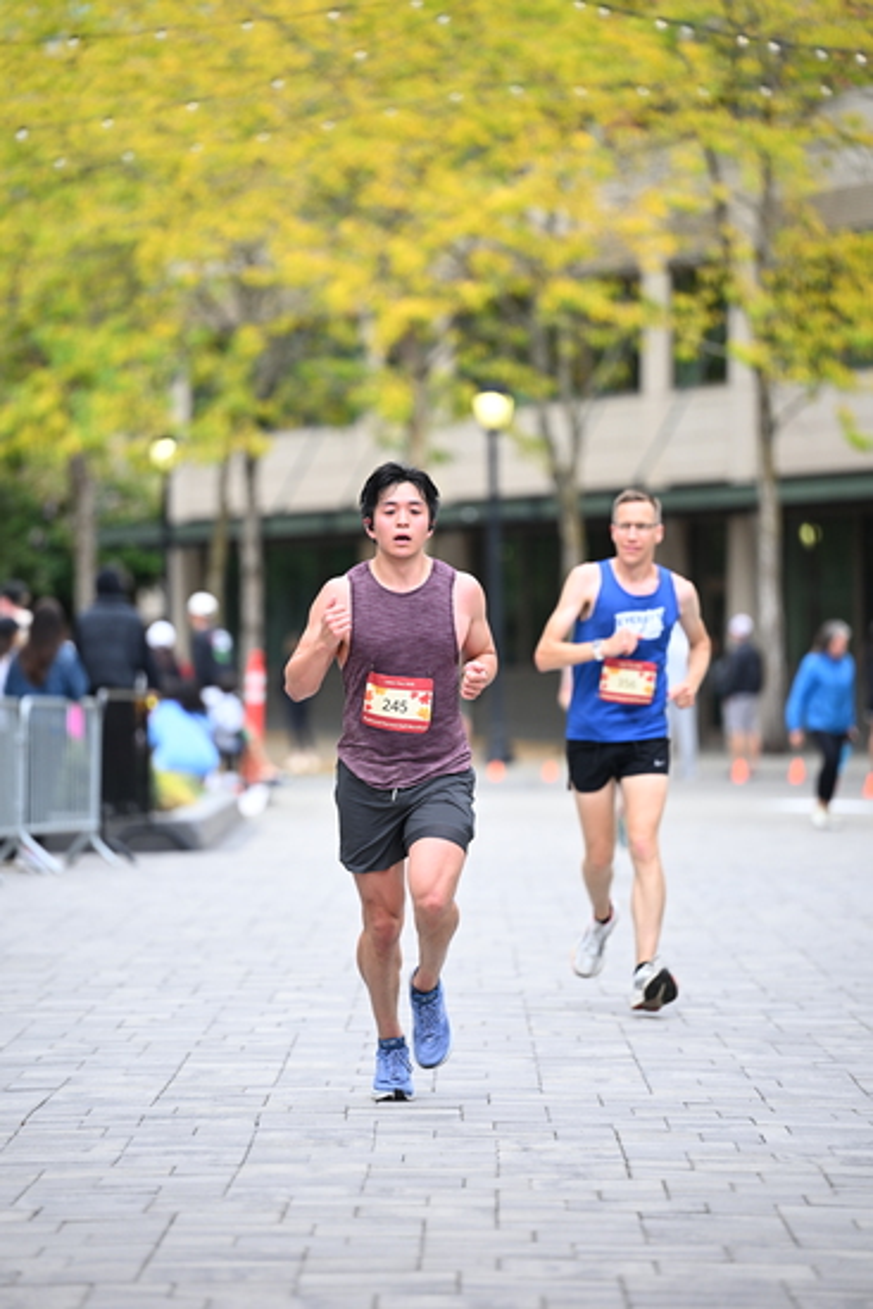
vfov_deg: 11.7
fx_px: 6361
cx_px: 436
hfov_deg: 7.9
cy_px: 654
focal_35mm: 175
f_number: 2.8
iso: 800
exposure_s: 1/1600
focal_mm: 175
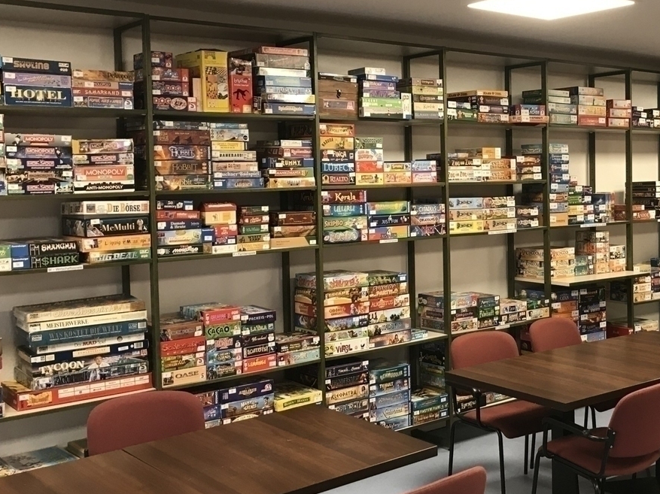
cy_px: 220
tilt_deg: -3.0
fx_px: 877
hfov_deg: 40.3
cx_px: 483
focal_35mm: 46
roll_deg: +1.0
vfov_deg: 31.5
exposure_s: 1/20
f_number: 1.8
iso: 40
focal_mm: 3.99
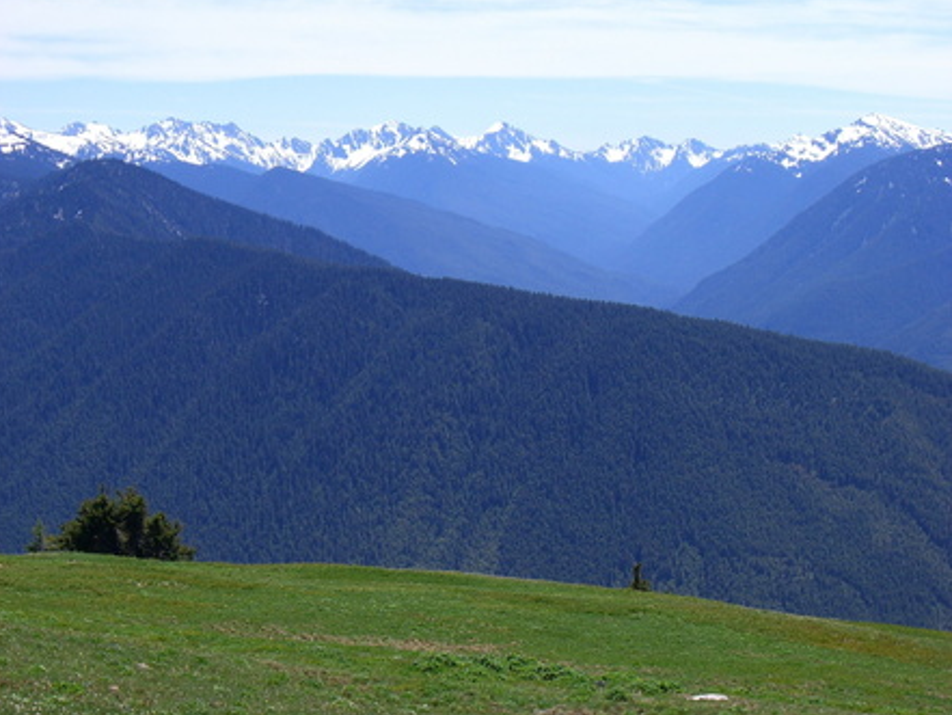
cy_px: 458
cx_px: 474
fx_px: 2036
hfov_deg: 26.3
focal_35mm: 74
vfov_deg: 19.9
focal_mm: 9
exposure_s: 1/400
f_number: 5.2
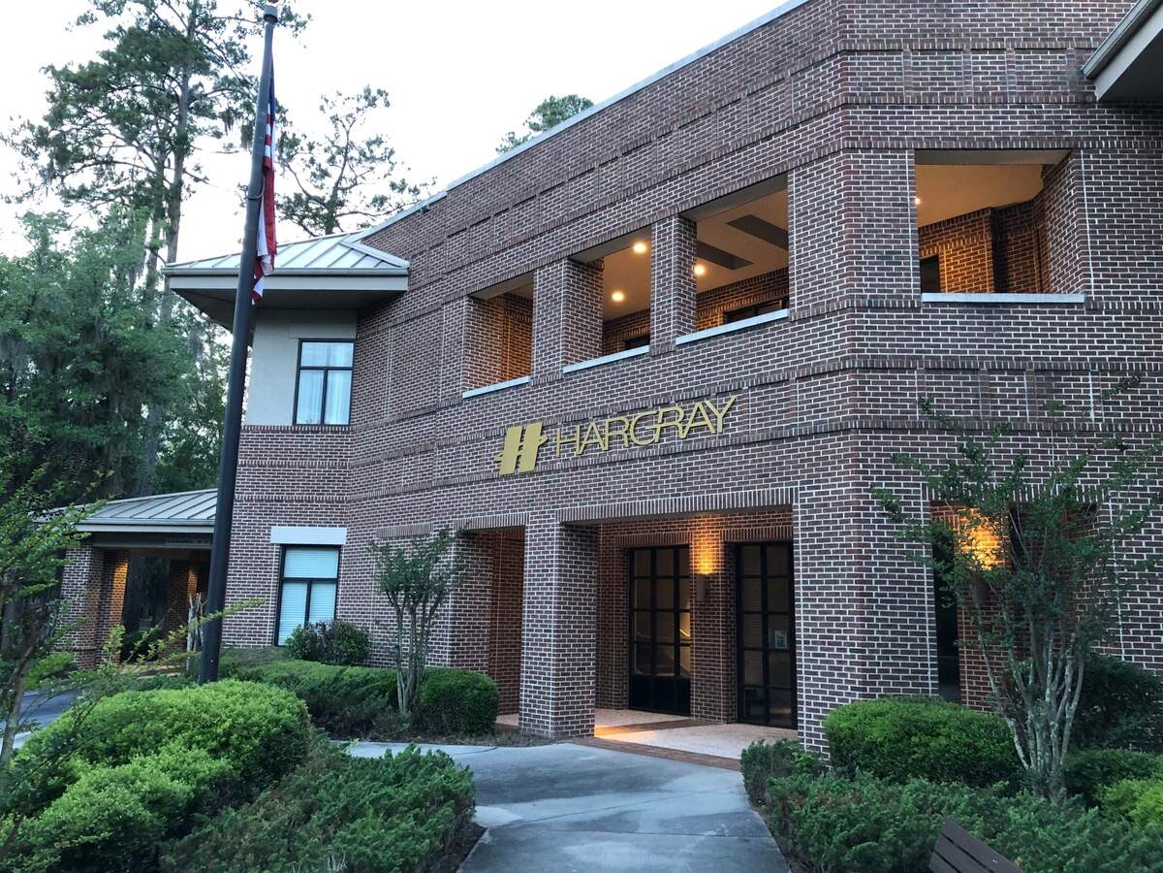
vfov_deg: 49.7
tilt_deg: +12.1
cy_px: 436
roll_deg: -2.1
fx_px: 941
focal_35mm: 28
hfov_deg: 63.4
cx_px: 582
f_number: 1.8
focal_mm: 3.99
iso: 50
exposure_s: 1/15
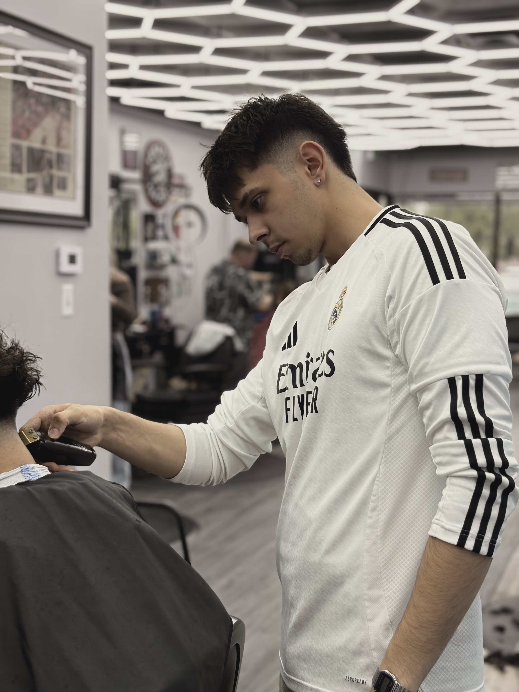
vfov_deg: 36.8
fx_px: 1040
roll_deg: -0.3
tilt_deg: -5.1
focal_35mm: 52
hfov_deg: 28.0
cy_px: 346
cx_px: 260
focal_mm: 5.96
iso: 64
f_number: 1.6
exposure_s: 1/241
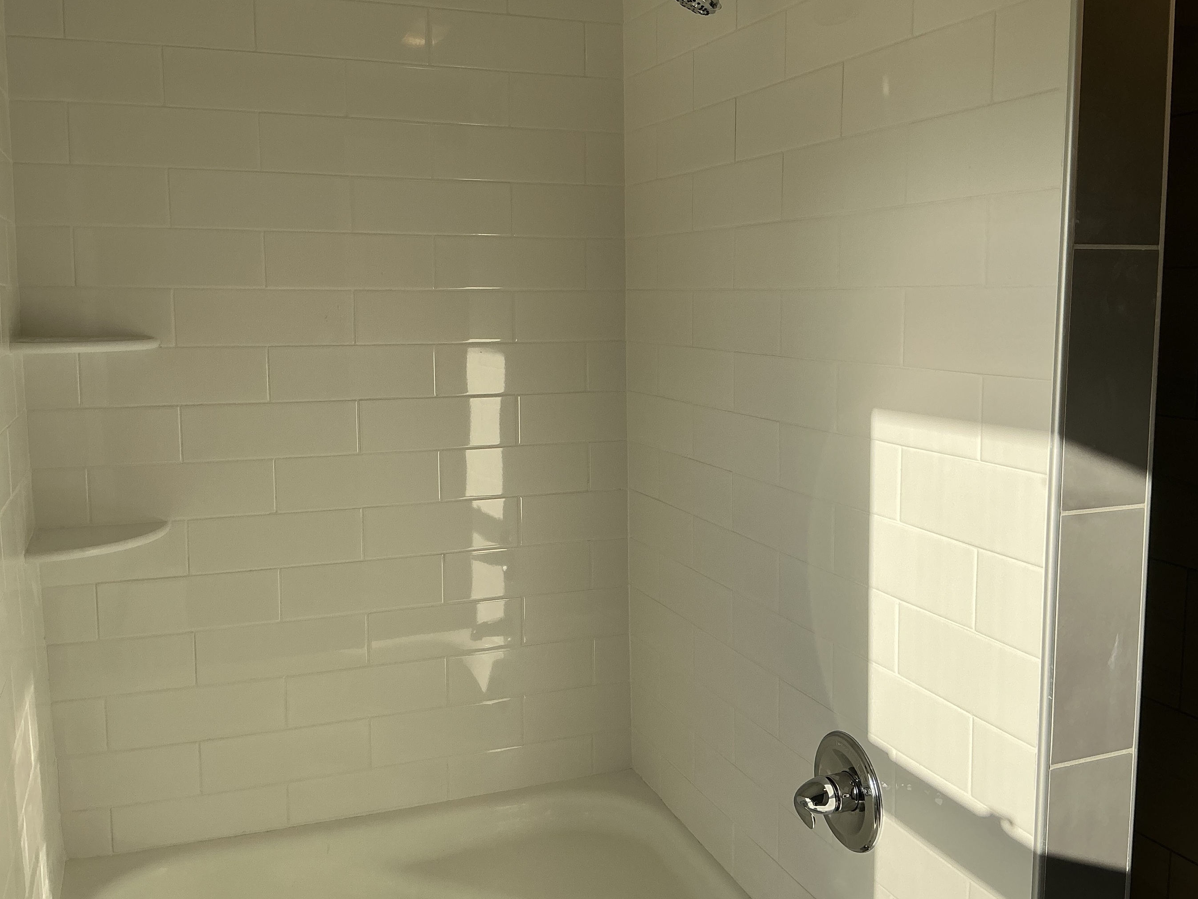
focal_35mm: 32
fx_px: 1107
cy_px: 428
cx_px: 599
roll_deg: +1.0
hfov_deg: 56.8
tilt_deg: -6.2
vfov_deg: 44.1
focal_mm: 3
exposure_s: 1/524
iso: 25
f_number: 1.8
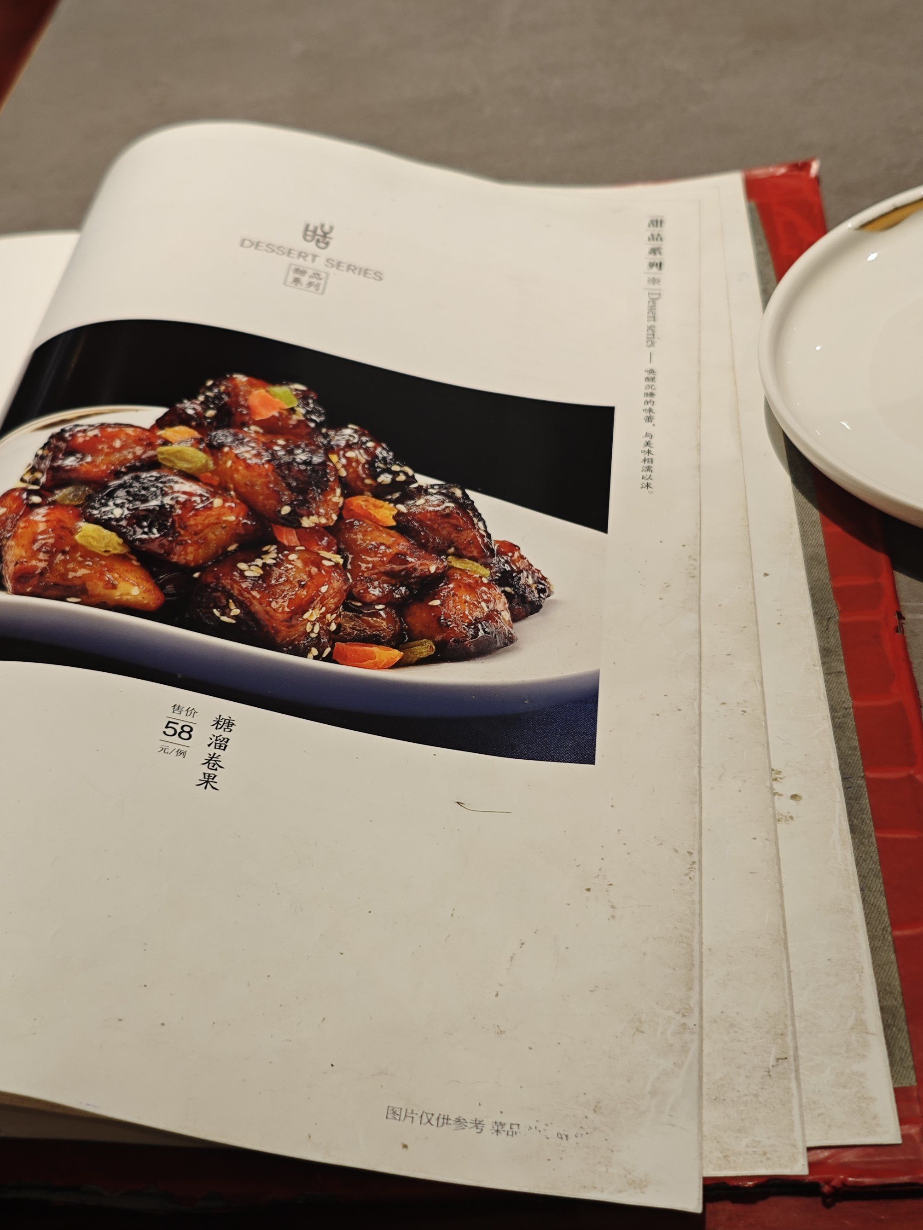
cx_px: 463
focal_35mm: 47
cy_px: 603
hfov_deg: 30.9
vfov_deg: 40.4
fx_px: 1671
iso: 100
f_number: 1.42
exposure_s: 1/100
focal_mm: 6.68
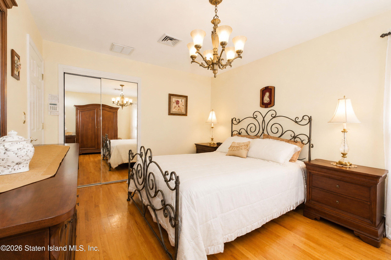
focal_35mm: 15
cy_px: 130
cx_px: 196
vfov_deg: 77.3
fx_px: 163
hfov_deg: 100.4
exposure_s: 1/60
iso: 2000
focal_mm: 10
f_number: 11
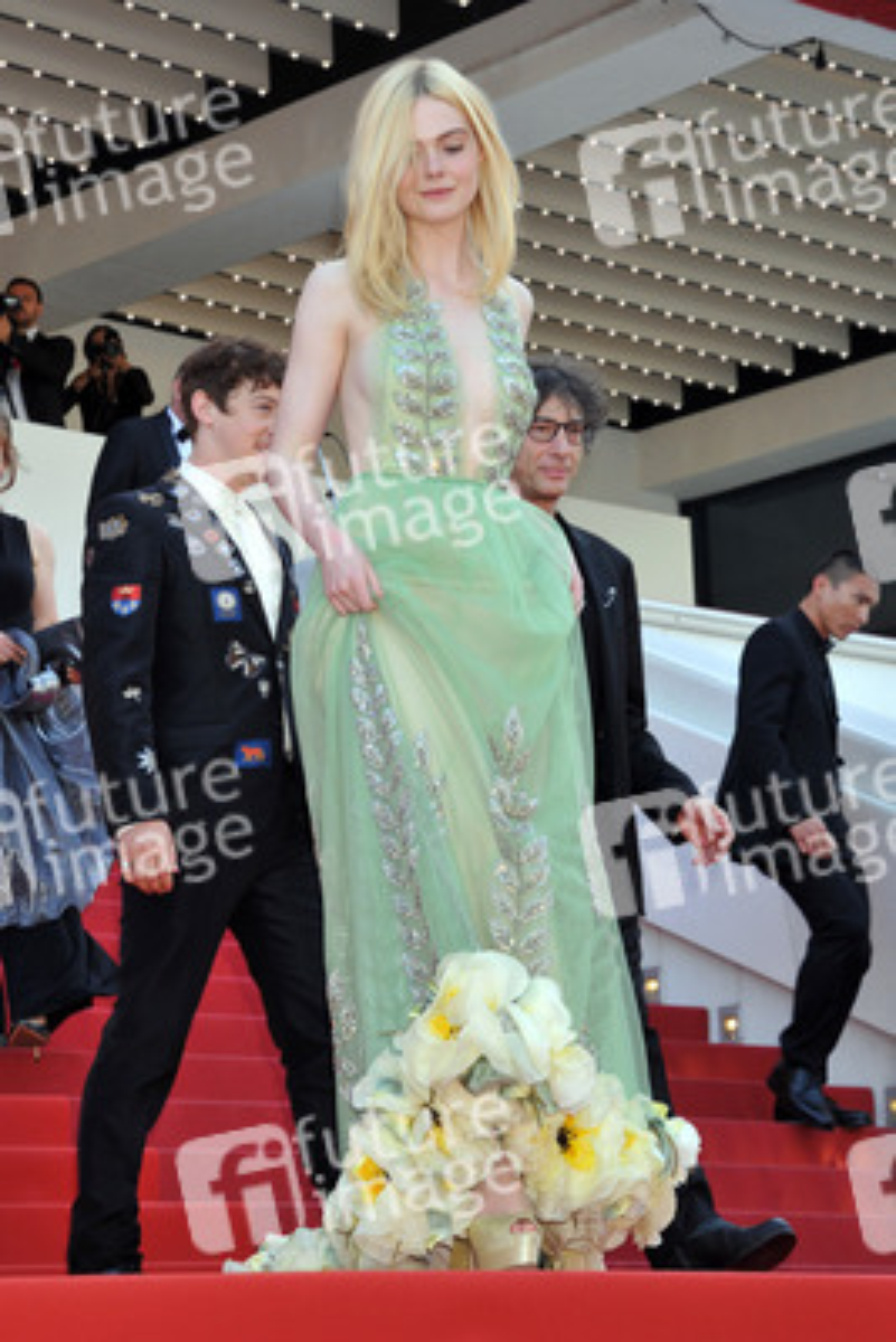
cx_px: 448
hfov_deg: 15.2
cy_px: 671
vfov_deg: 22.6
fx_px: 3357
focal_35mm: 90
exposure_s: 1/250
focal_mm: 90
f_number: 8
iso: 1000
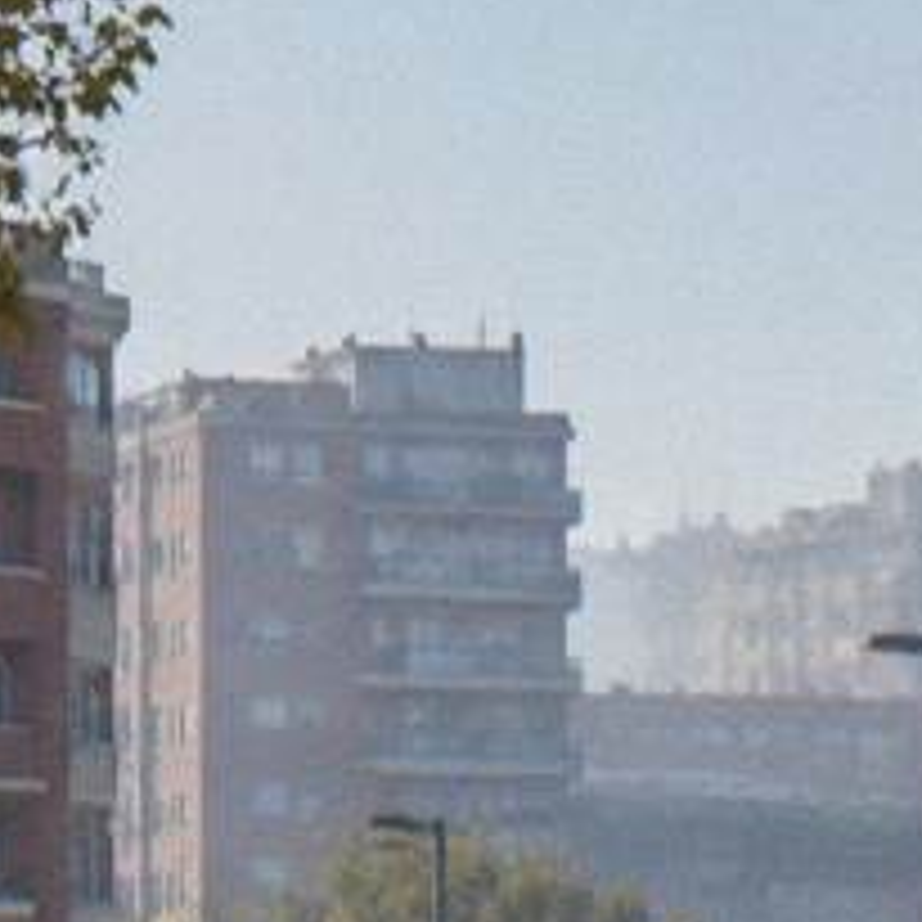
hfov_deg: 11.9
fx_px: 4369
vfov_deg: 11.8
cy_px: 1039
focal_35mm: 145
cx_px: 971
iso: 400
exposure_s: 1/500
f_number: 7.1
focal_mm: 35
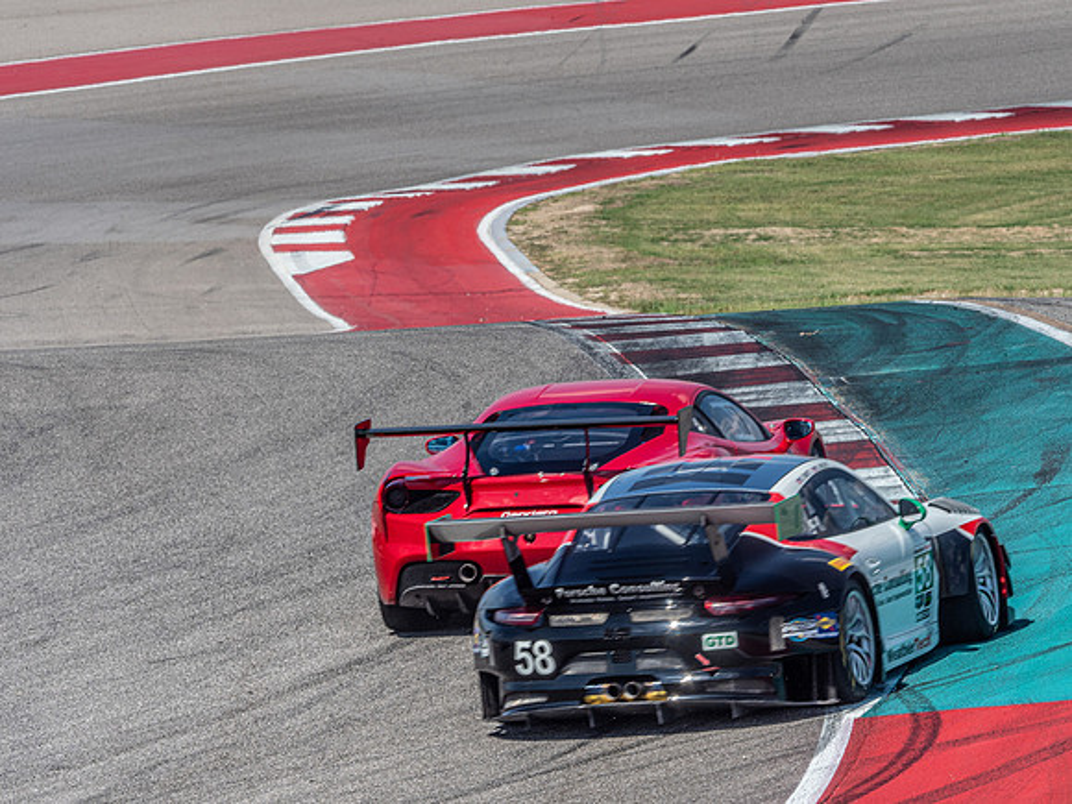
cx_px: 536
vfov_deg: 2.5
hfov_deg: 3.3
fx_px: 18612
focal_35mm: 601
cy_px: 402
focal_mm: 300
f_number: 14
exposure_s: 1/250
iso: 200
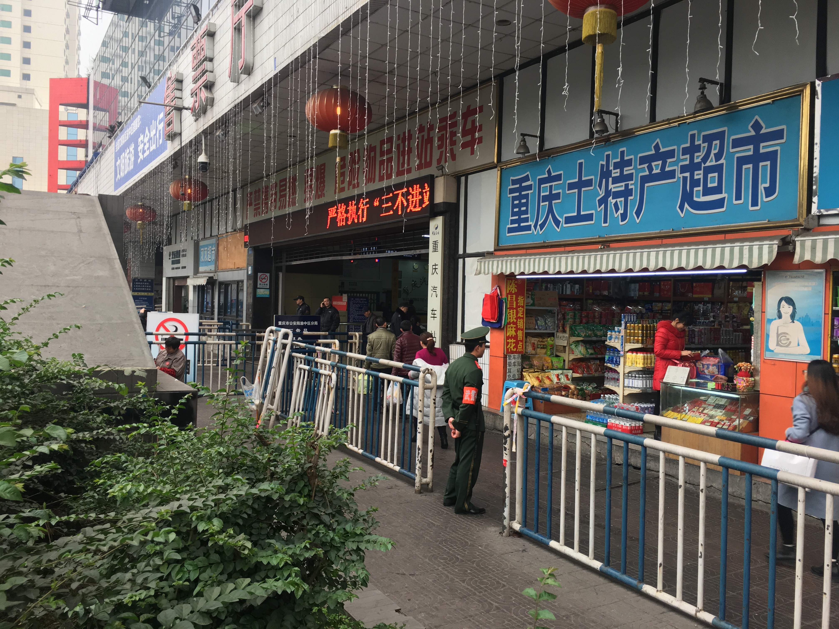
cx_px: 420
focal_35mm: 29
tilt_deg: -1.8
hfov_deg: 61.7
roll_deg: -2.0
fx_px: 703
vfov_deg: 48.2
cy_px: 314
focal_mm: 4.15
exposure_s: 1/100
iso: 40
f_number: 2.2
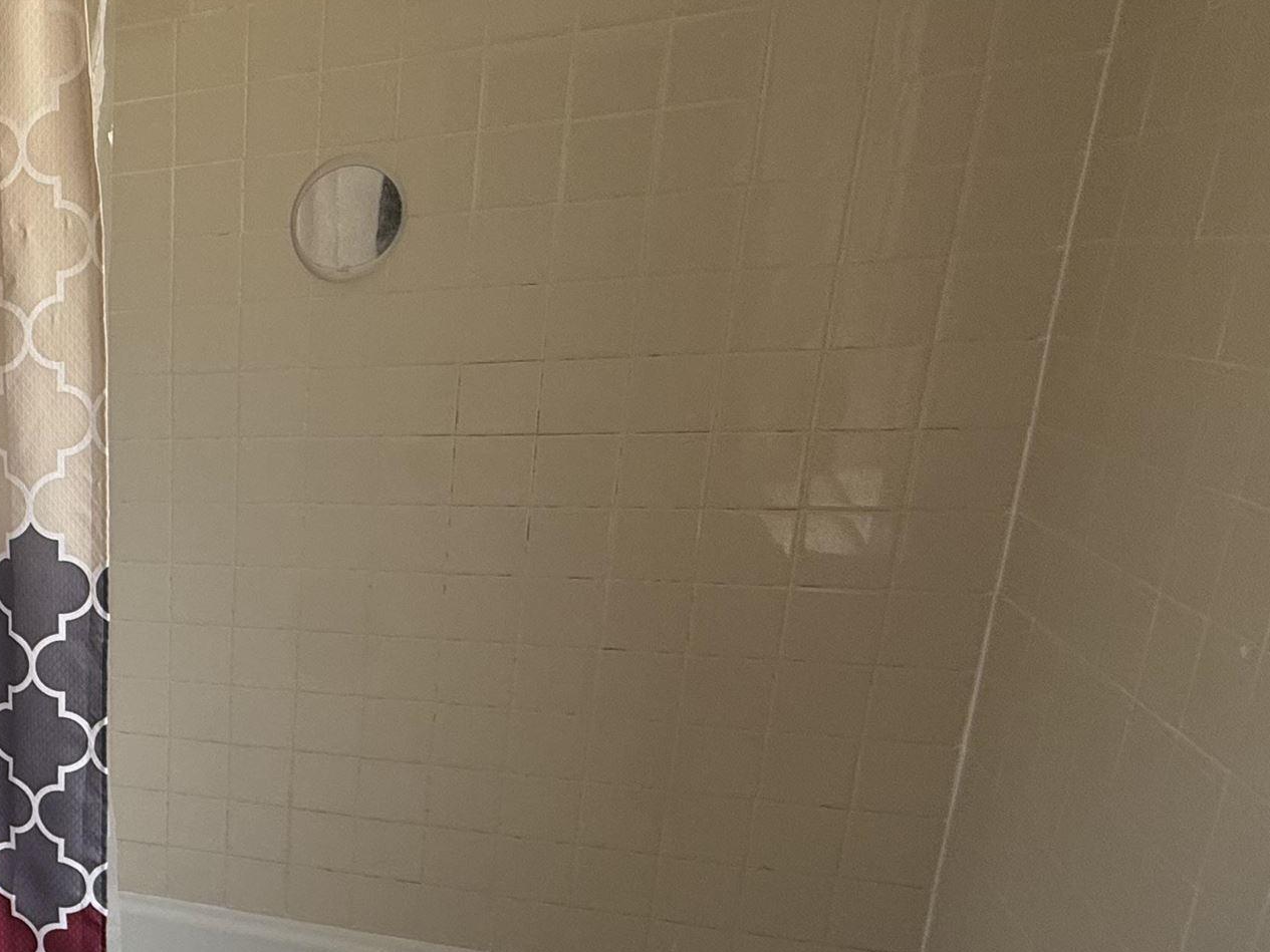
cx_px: -185
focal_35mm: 34
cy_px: 682
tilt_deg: -14.8
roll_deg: +3.6
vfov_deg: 40.9
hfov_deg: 41.0
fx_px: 1248
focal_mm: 2.22
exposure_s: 1/99
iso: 80
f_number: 2.2
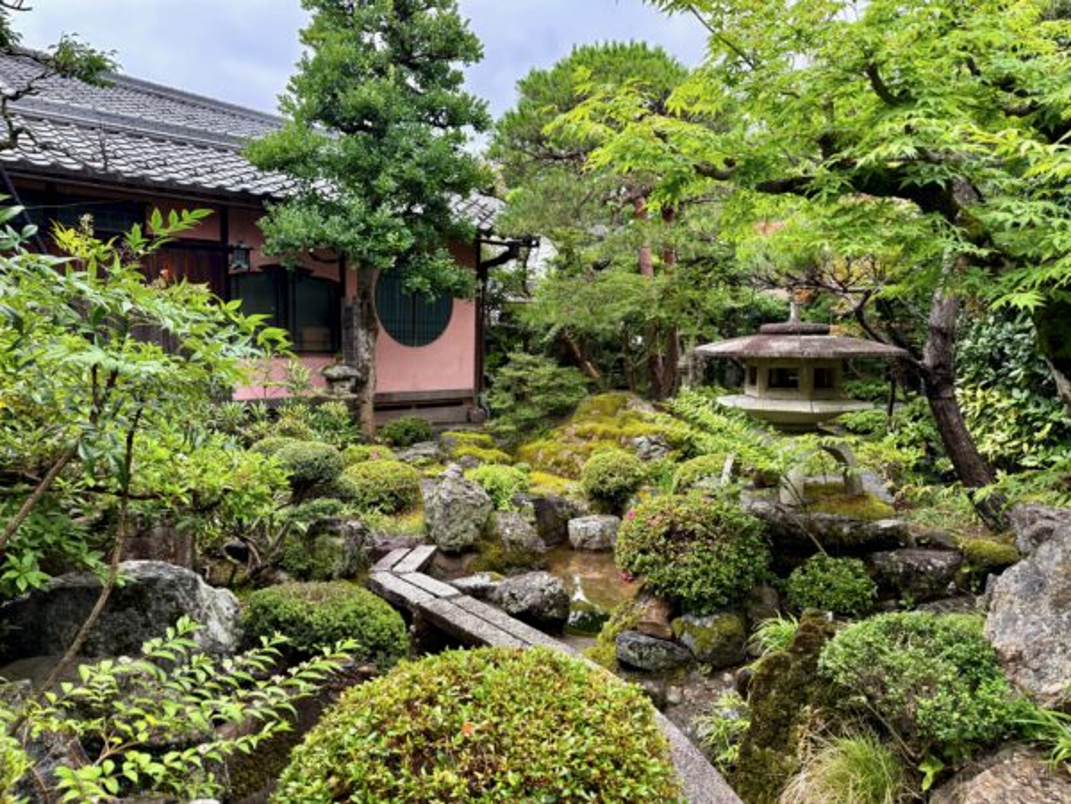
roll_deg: +0.4
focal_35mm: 24
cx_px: 536
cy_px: 402
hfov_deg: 71.6
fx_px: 743
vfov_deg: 56.8
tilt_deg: -5.5
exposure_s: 1/274
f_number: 1.78
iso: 100
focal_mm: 6.76
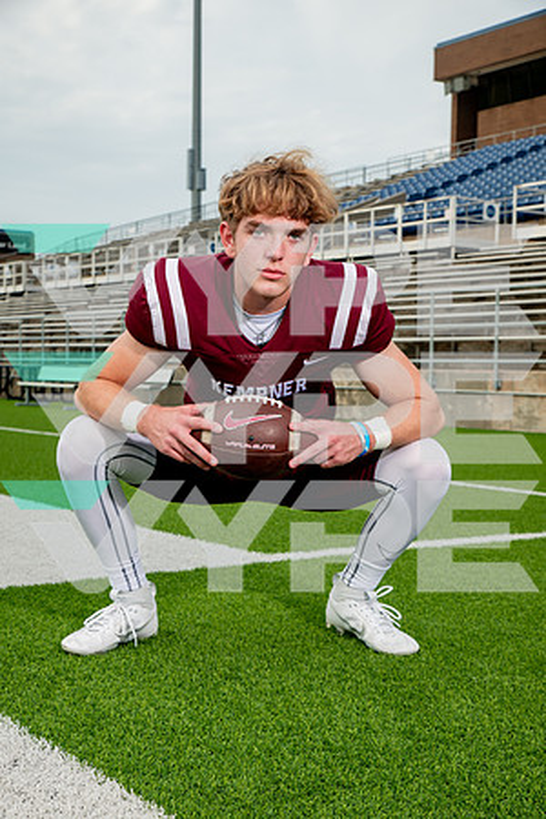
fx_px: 1251
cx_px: 273
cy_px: 410
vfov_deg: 36.2
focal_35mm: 55
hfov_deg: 24.6
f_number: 7.1
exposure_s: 1/320
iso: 125
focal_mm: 55
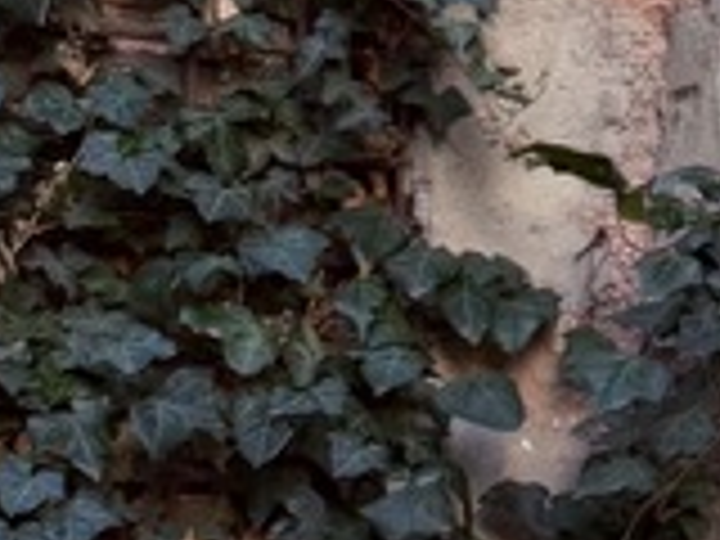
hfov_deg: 11.4
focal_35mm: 154
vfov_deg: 9.5
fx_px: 3203
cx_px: 1516
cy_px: 652
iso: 125
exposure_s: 1/121
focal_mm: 6.76
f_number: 1.78
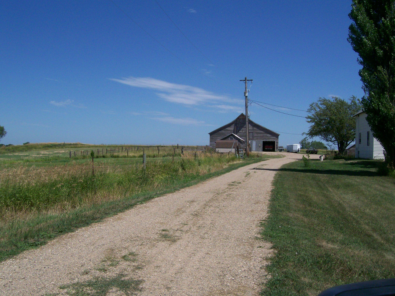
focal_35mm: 36
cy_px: 148
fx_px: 411
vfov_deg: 39.7
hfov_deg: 51.4
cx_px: 198
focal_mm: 6
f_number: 4.8
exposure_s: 1/1063
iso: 80
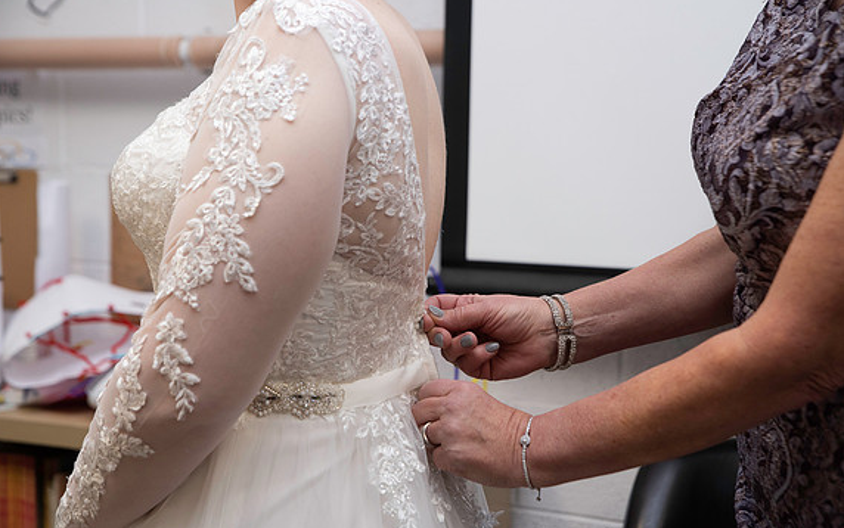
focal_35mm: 62
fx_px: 1427
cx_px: 418
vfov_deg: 21.0
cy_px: 278
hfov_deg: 33.0
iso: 640
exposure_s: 1/200
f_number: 4.5
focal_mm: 60
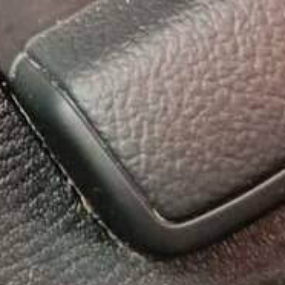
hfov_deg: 10.4
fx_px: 1528
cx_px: -121
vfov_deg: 9.4
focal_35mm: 164
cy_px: -423
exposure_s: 1/25
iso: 1337
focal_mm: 5.59
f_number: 1.88
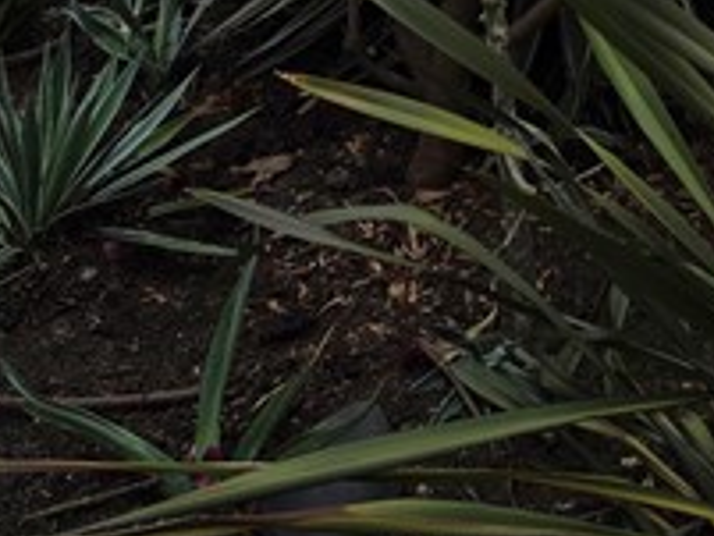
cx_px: 991
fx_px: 2415
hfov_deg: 15.8
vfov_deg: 10.6
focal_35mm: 117
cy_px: -813
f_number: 1.4
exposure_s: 1/5151
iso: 64
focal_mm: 6.5
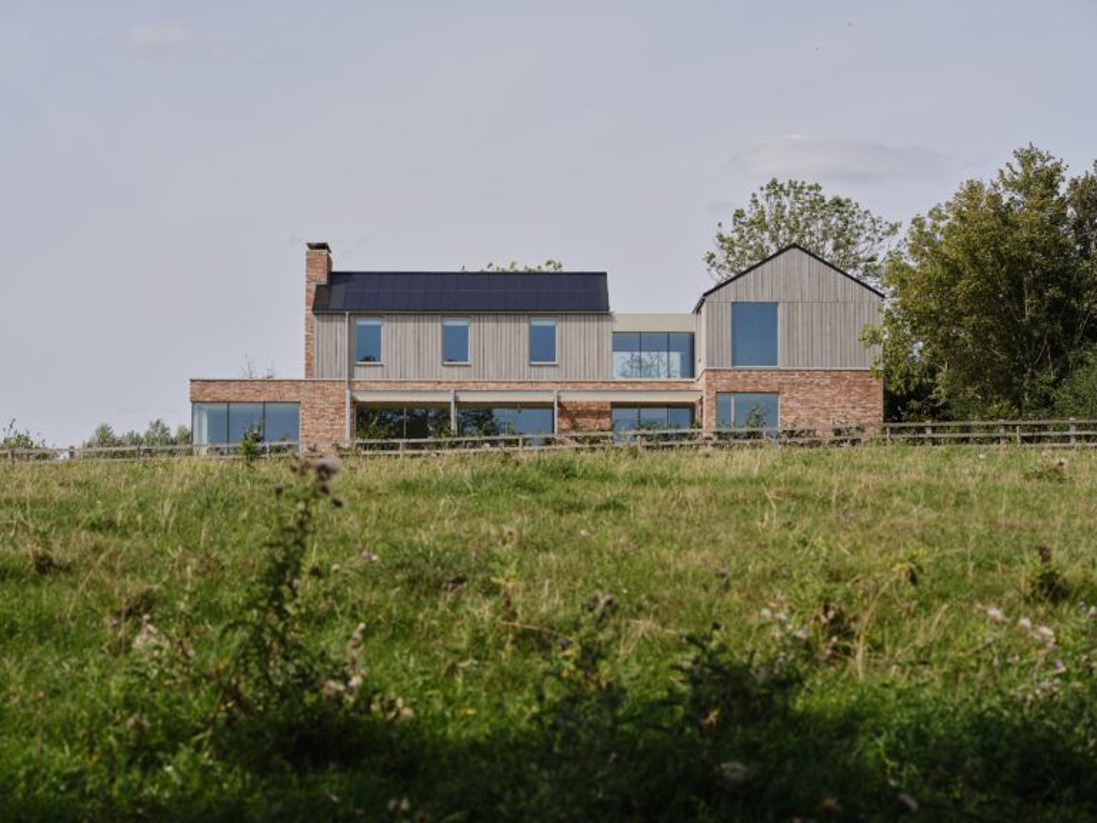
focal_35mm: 79
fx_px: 2504
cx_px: 548
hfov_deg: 24.7
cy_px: 412
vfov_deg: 18.7
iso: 200
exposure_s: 1/400
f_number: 8
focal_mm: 100
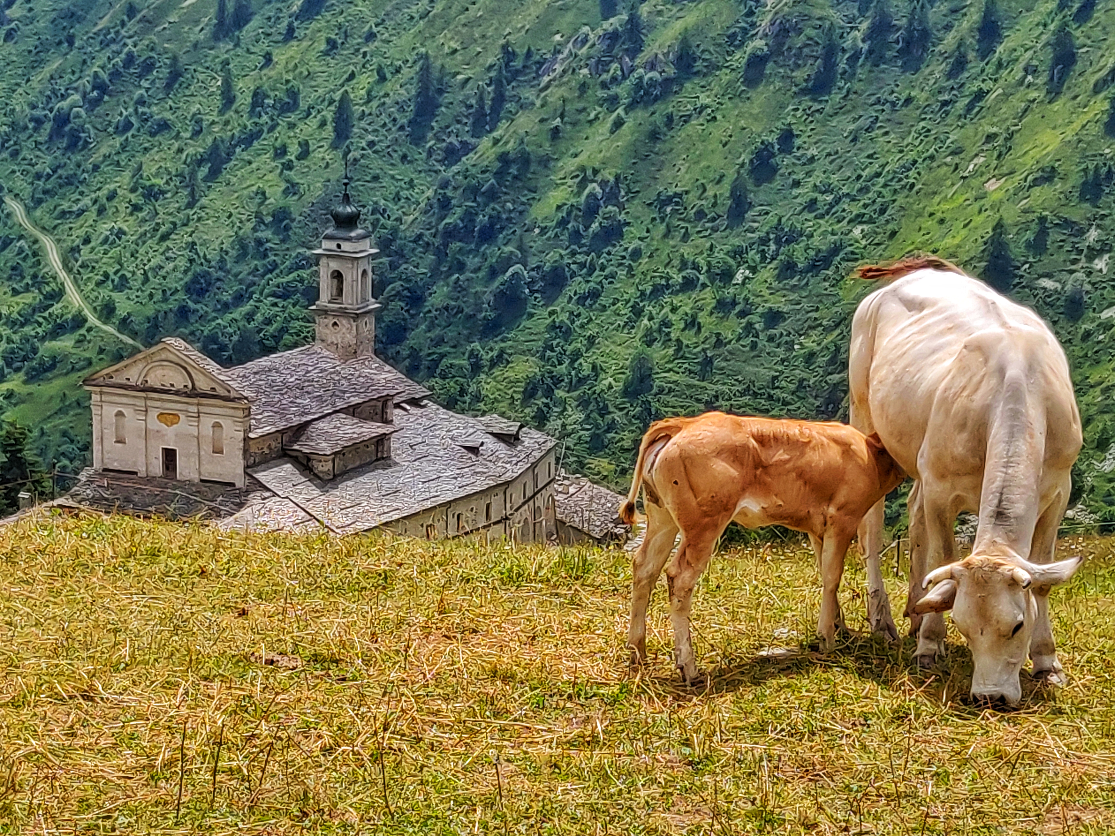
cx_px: 558
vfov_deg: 54.9
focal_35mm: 25
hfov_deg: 69.4
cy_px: 418
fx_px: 805
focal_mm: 4.25
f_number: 1.7
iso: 100
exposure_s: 1/2336
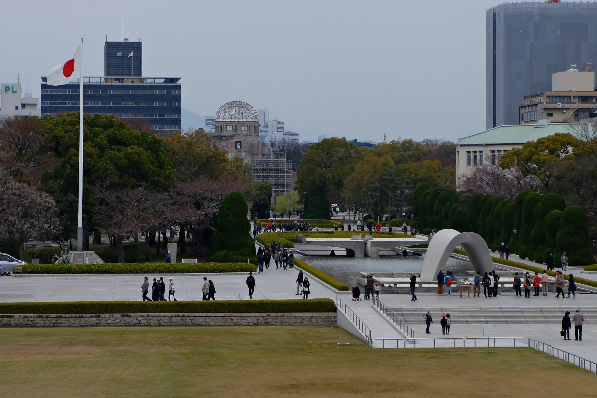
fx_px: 1244
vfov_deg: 18.2
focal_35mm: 75
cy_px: 199
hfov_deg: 27.0
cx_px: 298
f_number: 5.6
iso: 400
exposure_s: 1/350
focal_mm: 50
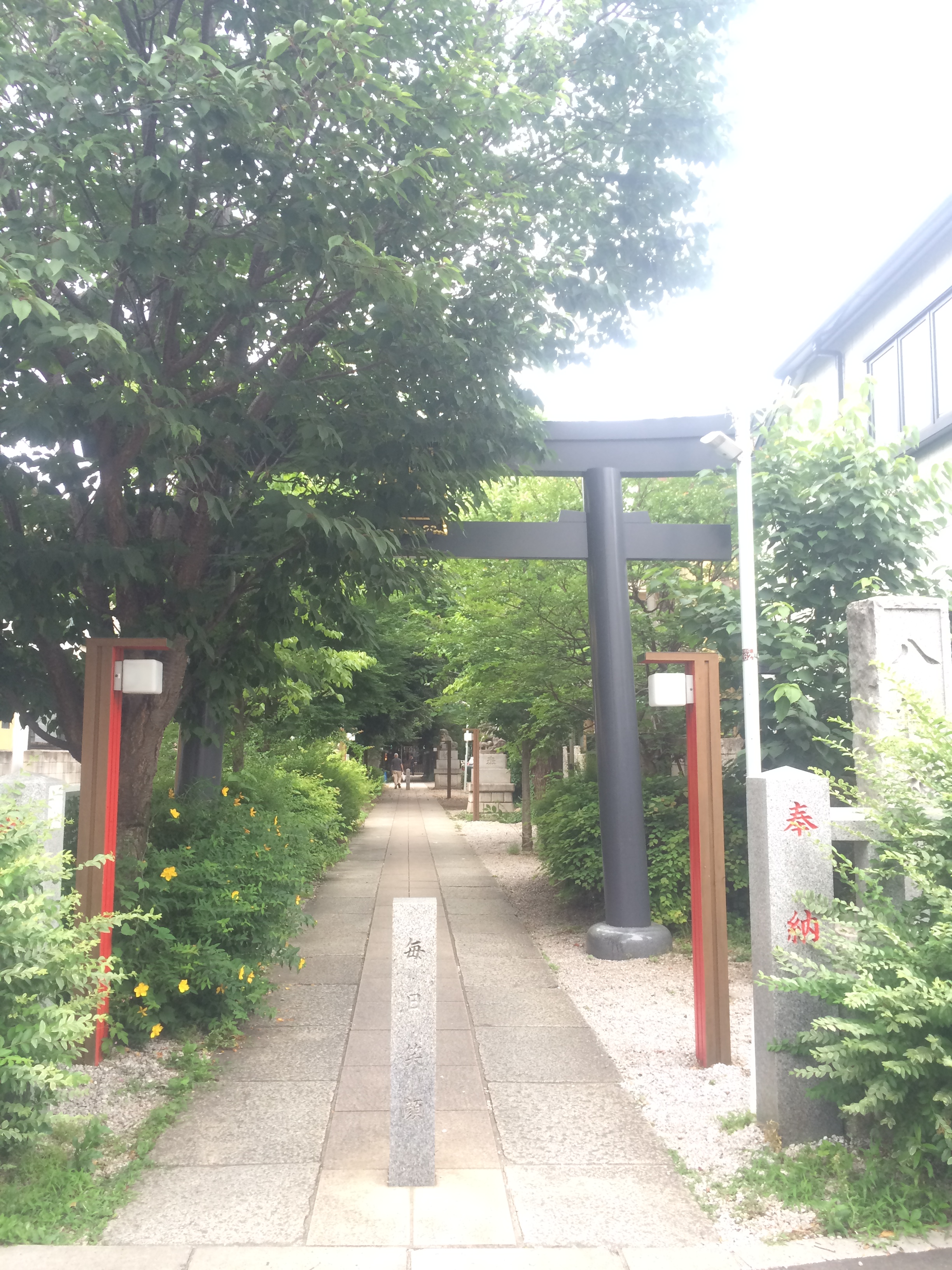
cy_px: 635
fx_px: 1063
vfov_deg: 61.7
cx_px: 476
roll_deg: +2.8
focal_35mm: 29
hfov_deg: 48.2
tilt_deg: +6.3
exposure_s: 1/40
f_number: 2.2
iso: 32
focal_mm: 4.15
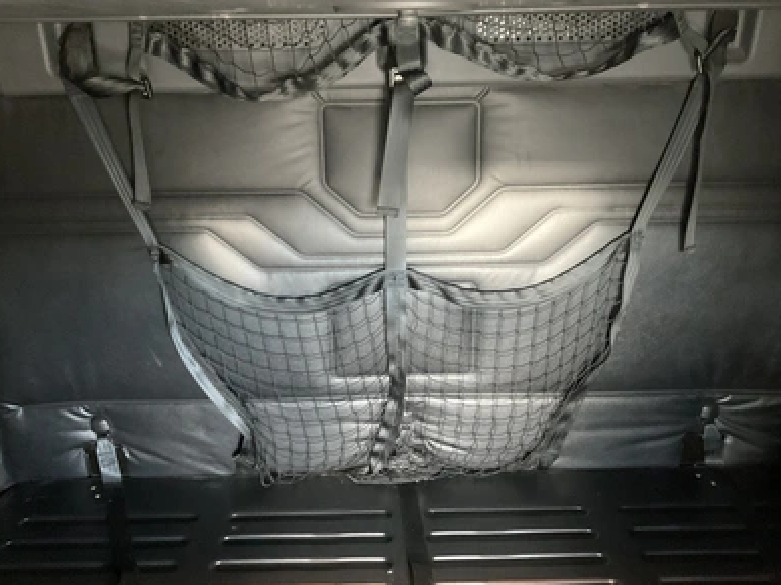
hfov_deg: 60.0
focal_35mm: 30
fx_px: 677
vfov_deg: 46.8
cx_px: 392
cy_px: 284
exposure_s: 1/30
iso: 500
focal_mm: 3
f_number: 1.8
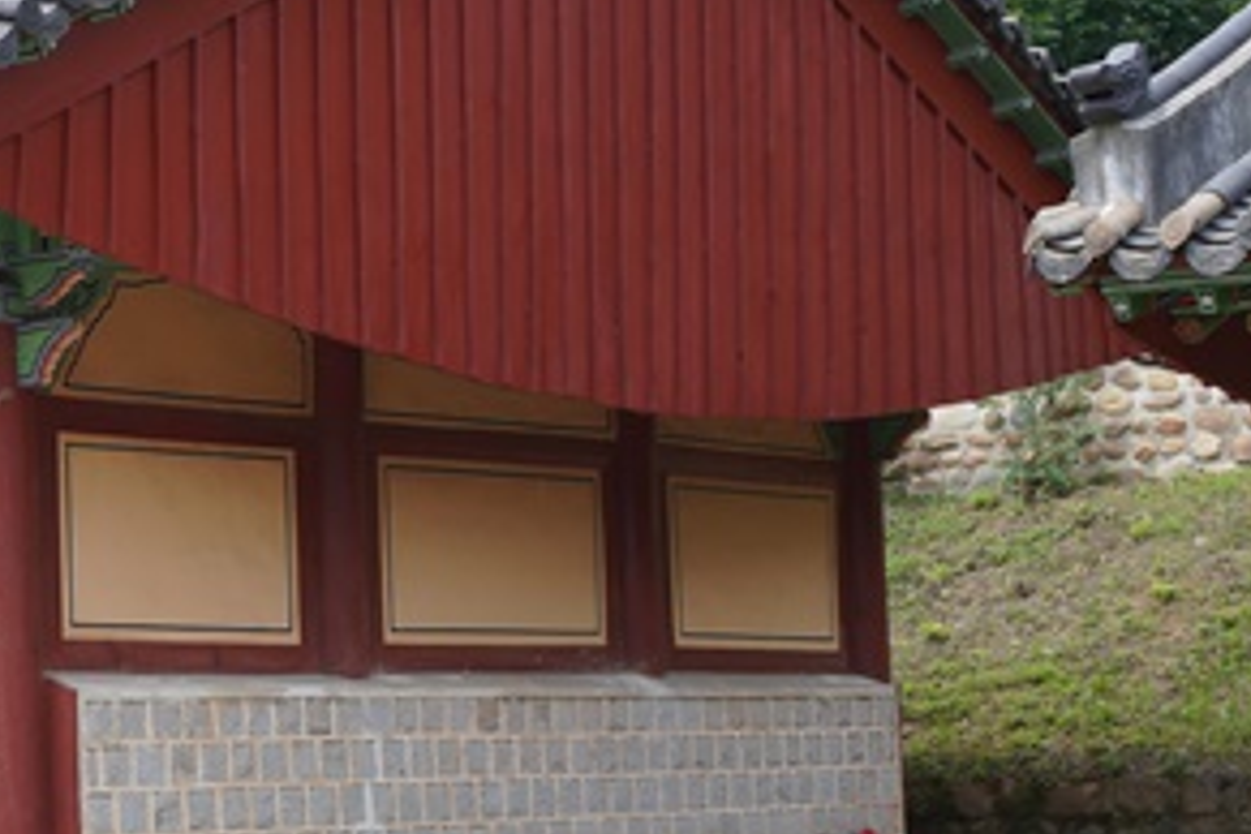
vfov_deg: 15.2
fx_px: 3134
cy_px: 415
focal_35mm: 90
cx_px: -103
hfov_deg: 21.5
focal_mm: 25
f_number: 7.1
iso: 100
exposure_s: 1/160
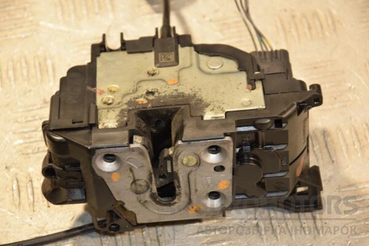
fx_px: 1414
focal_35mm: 138
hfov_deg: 14.9
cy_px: 123
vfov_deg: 9.9
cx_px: 184
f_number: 5.6
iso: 800
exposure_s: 1/100
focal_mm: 92
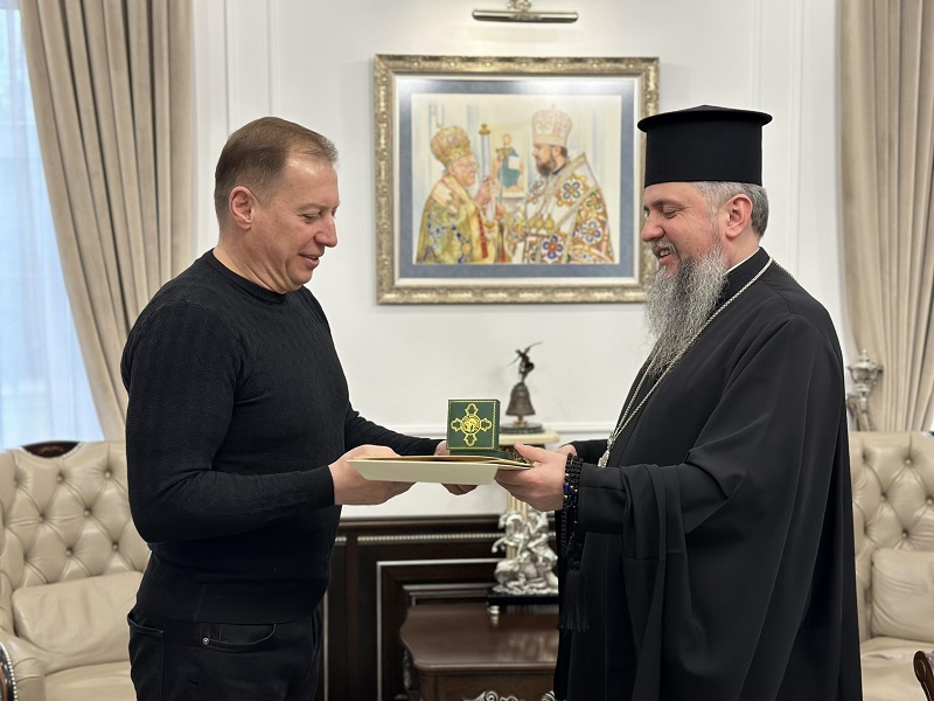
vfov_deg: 30.3
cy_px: 350
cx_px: 467
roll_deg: -0.2
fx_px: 1295
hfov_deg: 39.7
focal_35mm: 48
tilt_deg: -2.9
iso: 160
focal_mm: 6.86
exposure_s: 1/100
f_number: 1.78
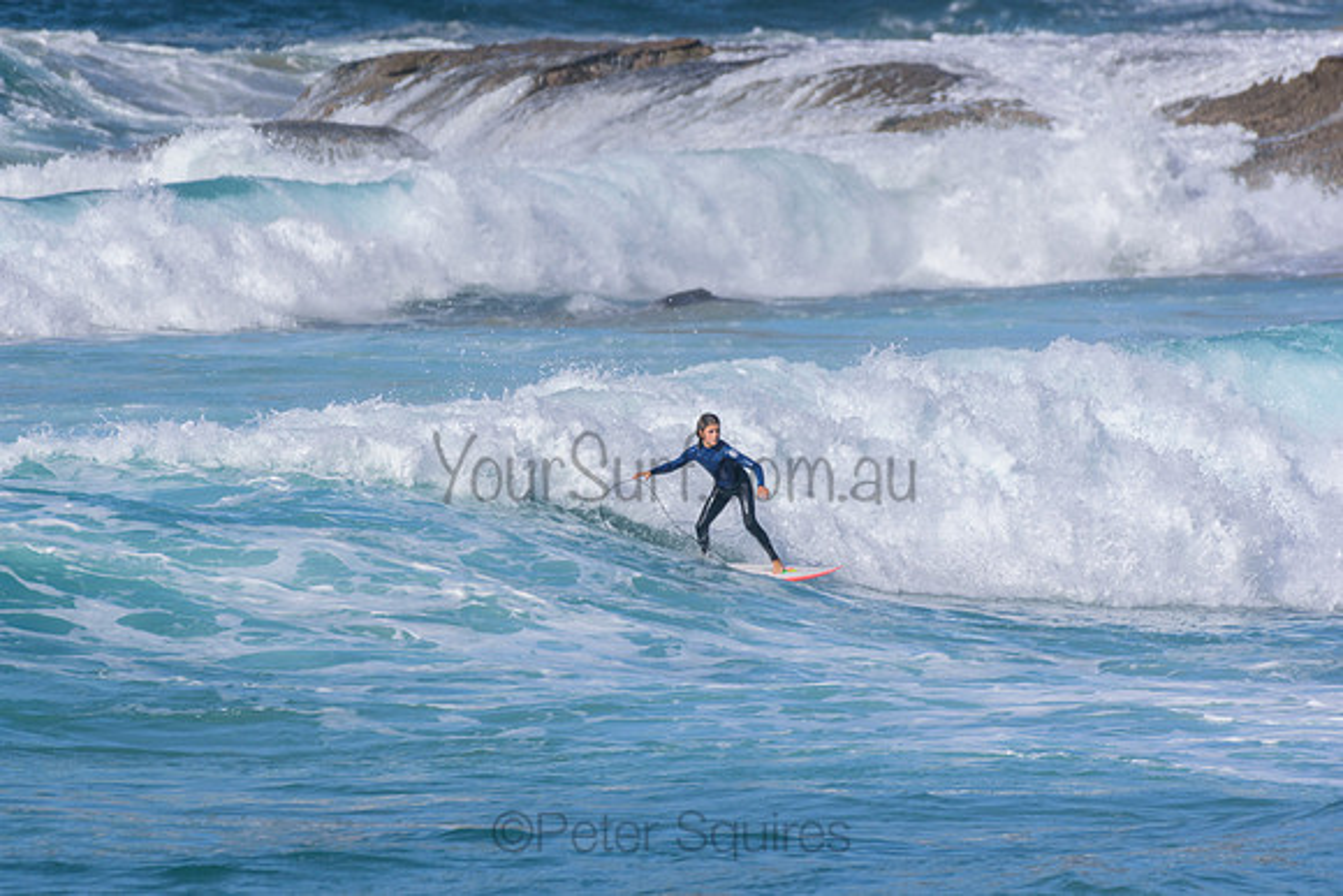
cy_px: 448
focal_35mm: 750
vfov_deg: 1.8
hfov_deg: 2.7
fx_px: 27984
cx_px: 672
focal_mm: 500
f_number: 5.6
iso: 200
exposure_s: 1/2000
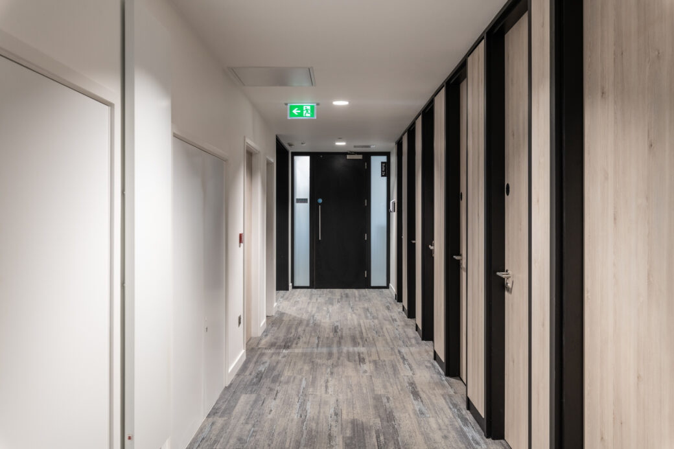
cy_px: 224
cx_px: 337
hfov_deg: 61.9
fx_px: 562
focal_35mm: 30
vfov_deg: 43.6
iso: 400
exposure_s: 1/5
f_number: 8
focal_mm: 30
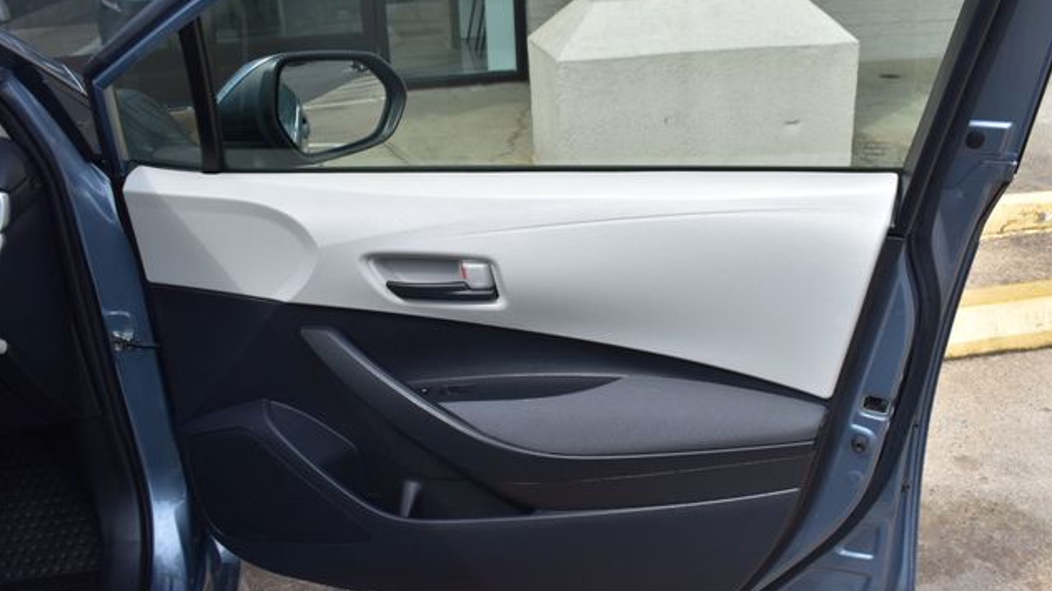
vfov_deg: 33.7
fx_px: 976
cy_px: 313
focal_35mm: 35
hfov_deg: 56.6
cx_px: 528
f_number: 11
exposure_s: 1/400
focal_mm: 22
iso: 400
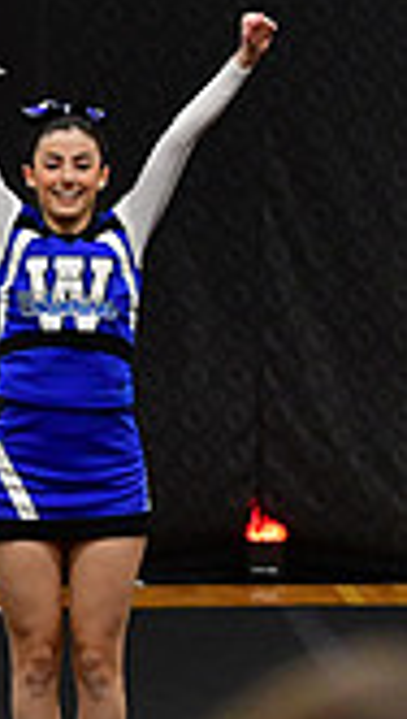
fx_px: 8571
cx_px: -840
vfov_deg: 4.8
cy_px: 505
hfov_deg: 2.7
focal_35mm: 449
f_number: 4
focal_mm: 82
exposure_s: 1/500
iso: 4000
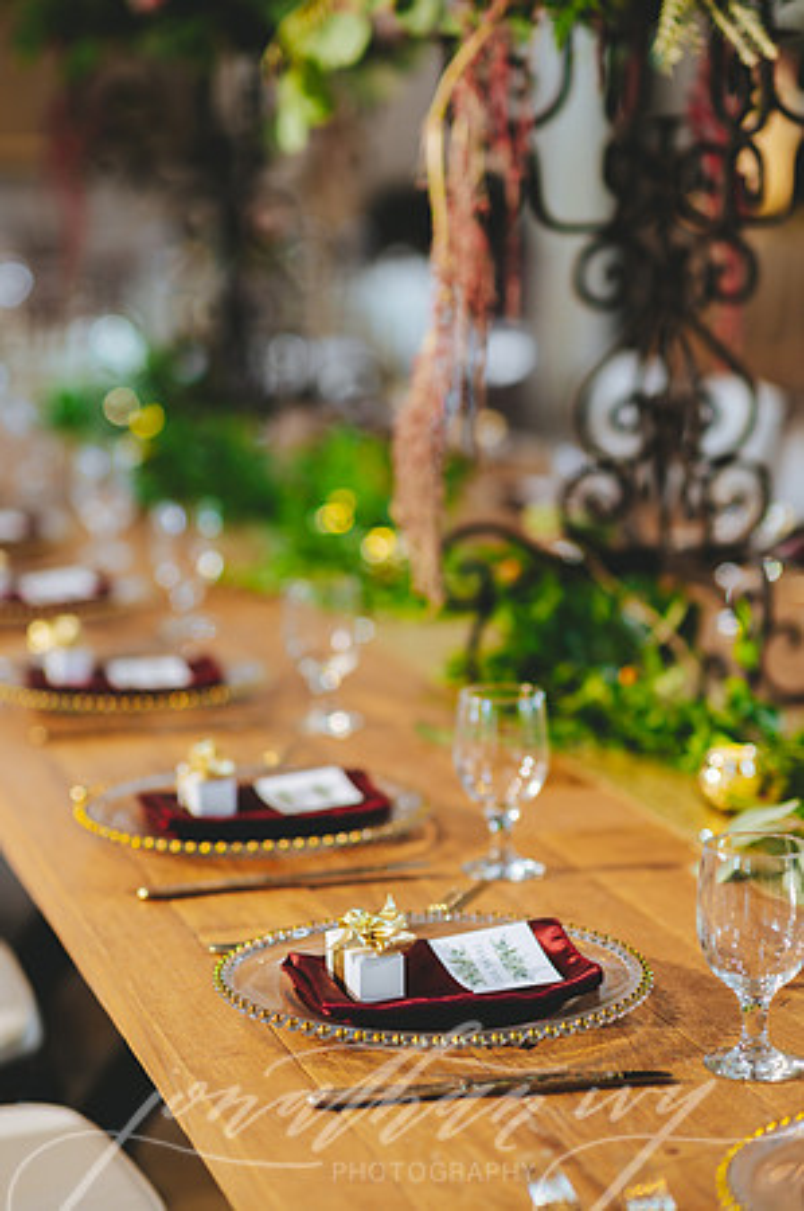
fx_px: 2854
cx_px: 402
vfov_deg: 23.9
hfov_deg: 16.0
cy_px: 606
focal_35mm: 85
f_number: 2
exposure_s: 1/80
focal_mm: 85
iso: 640
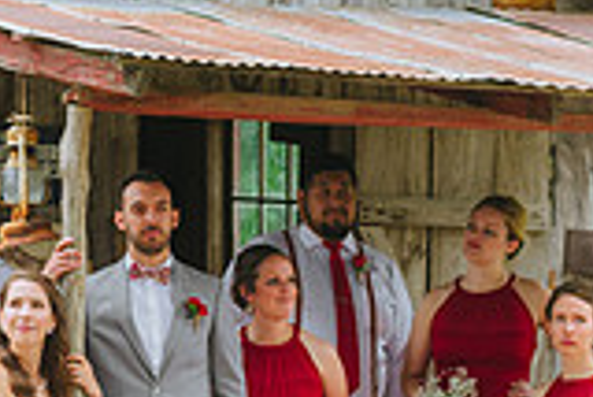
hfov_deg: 9.1
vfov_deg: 6.1
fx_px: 3710
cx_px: 208
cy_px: 325
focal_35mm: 225
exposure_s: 1/200
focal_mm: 62
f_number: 4
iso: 160
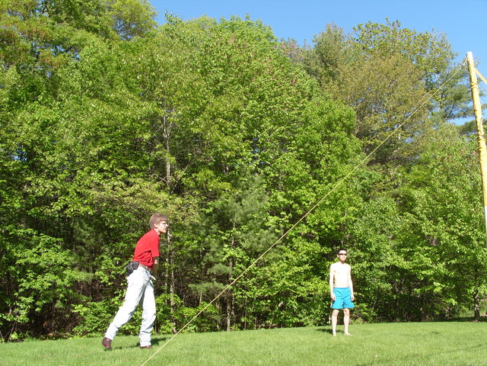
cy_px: 183
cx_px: 244
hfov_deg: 52.6
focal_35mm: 35
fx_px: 492
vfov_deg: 40.7
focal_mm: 7.8
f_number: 5.7
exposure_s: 1/350
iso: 80
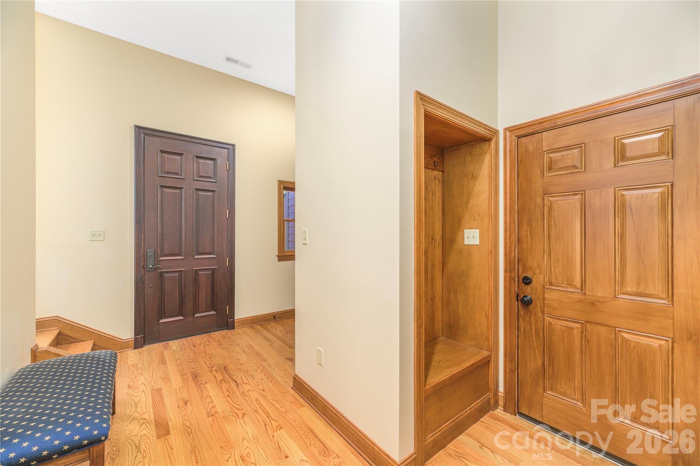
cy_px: 233
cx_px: 350
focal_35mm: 14
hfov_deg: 104.3
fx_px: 272
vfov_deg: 81.2
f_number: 8
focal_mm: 14
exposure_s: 1/50
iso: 320
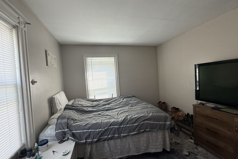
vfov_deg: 77.3
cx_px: 116
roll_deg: +4.1
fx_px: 99
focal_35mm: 15
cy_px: 81
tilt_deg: -0.6
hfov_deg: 100.4
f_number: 2.2
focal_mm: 2.22
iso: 80
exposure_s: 1/99
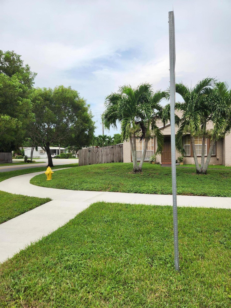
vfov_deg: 73.9
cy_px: 154
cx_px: 116
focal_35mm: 23
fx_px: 205
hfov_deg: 58.9
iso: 20
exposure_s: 1/873
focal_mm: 5.4
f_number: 1.8
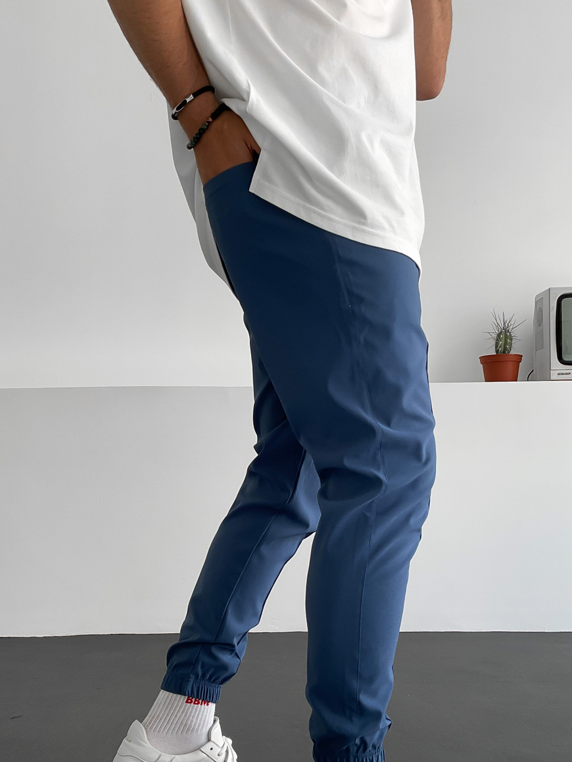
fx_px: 881
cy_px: 447
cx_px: 270
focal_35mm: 40
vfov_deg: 46.6
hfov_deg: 35.9
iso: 25
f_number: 1.8
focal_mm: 3
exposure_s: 1/120
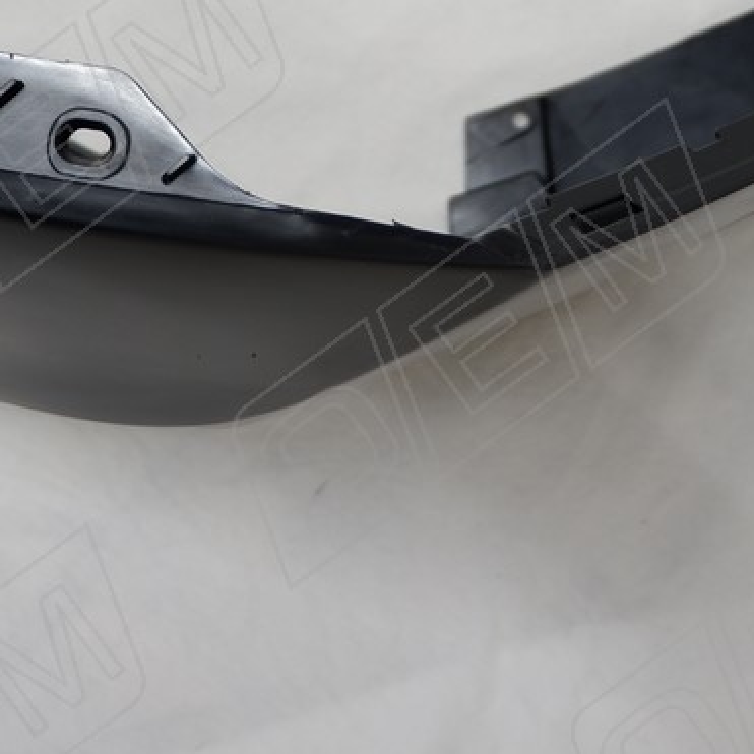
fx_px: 1626
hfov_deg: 26.0
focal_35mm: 66
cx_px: 455
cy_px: -39
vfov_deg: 24.6
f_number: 3.5
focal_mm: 16
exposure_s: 1/34
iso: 250
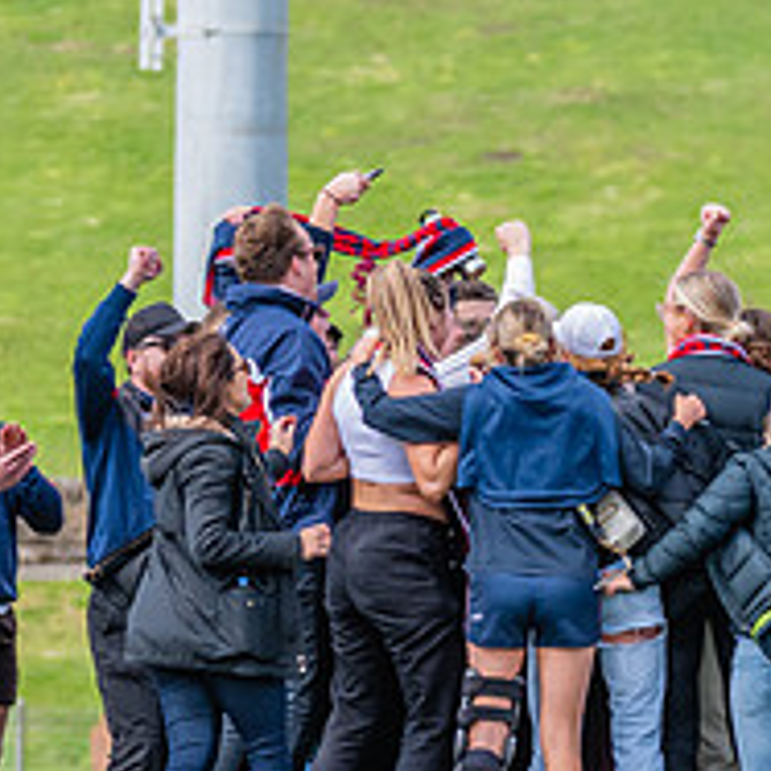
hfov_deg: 2.1
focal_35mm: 835
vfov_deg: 2.1
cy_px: 515
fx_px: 21041
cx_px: 593
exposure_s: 1/1600
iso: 800
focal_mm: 240
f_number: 6.3
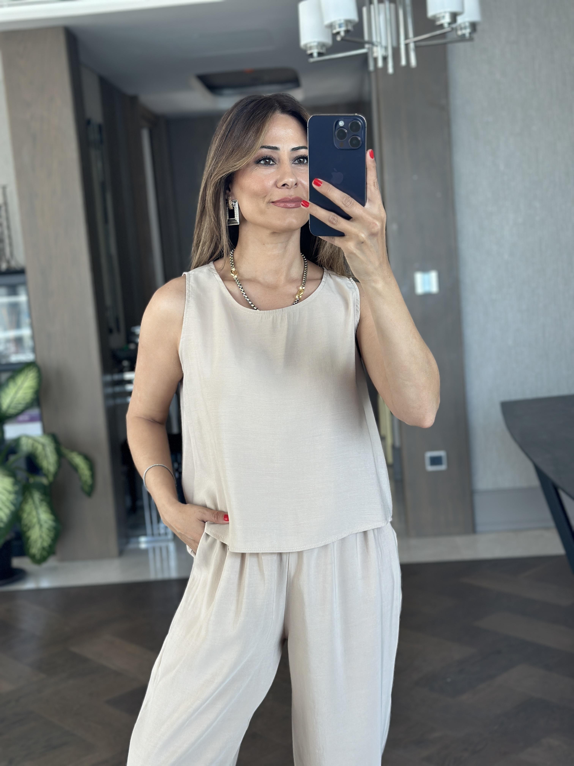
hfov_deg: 30.3
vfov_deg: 39.7
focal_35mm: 48
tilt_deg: -17.1
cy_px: 383
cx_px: 287
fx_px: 1061
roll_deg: +5.1
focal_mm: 6.86
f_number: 1.78
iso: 100
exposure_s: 1/121
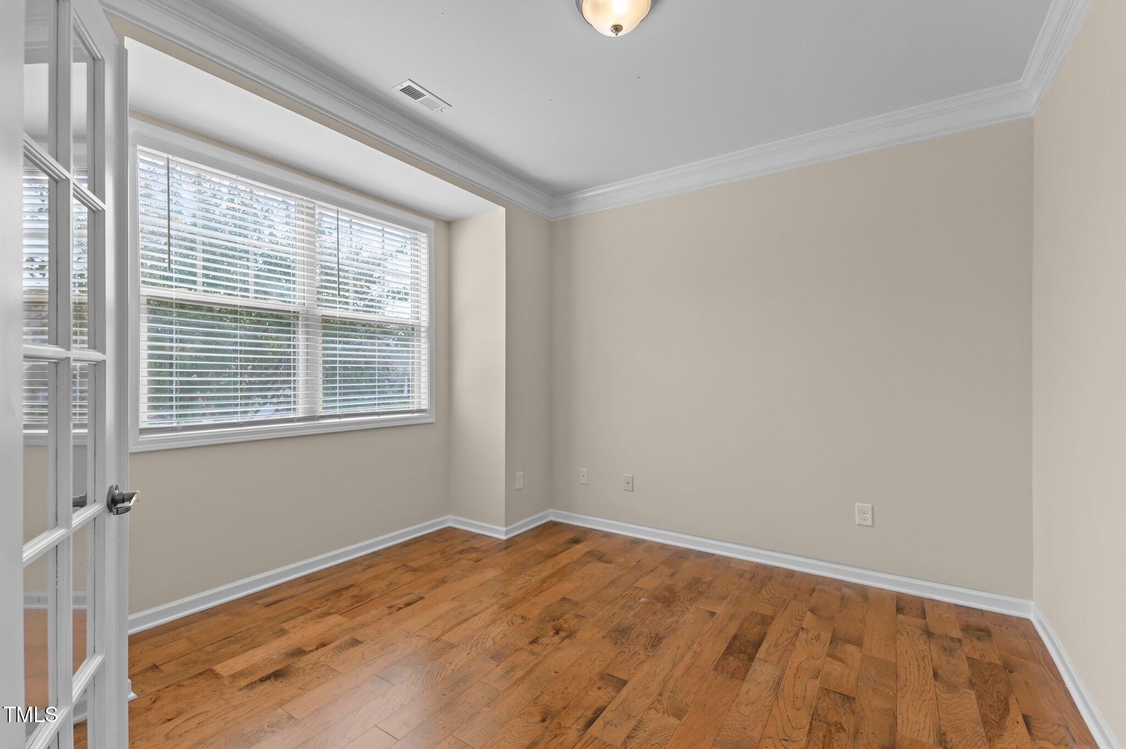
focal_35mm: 15
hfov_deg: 100.4
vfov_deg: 77.2
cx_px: 563
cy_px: 374
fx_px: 469
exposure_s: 1/30
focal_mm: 15
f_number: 6.3
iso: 400
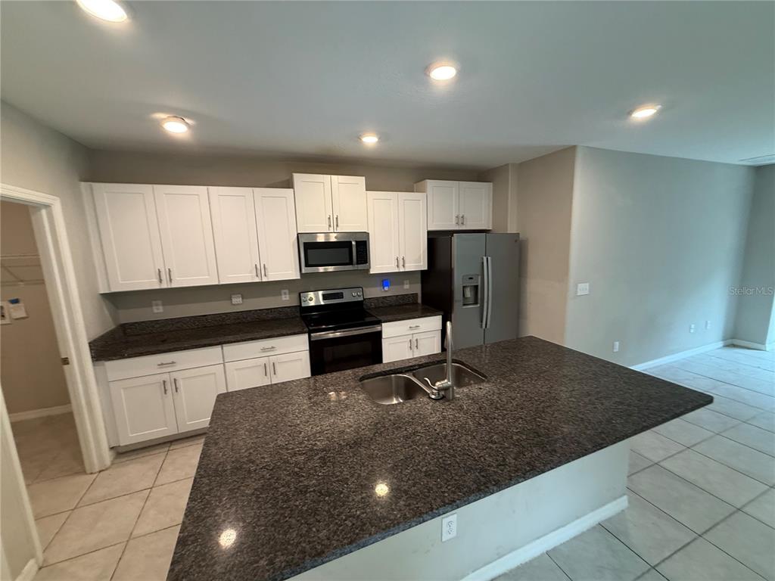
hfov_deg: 102.1
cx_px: 388
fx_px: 313
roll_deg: +1.5
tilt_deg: -3.2
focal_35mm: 14
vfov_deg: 85.7
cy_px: 290
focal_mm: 2.22
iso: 200
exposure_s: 1/60
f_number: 2.2
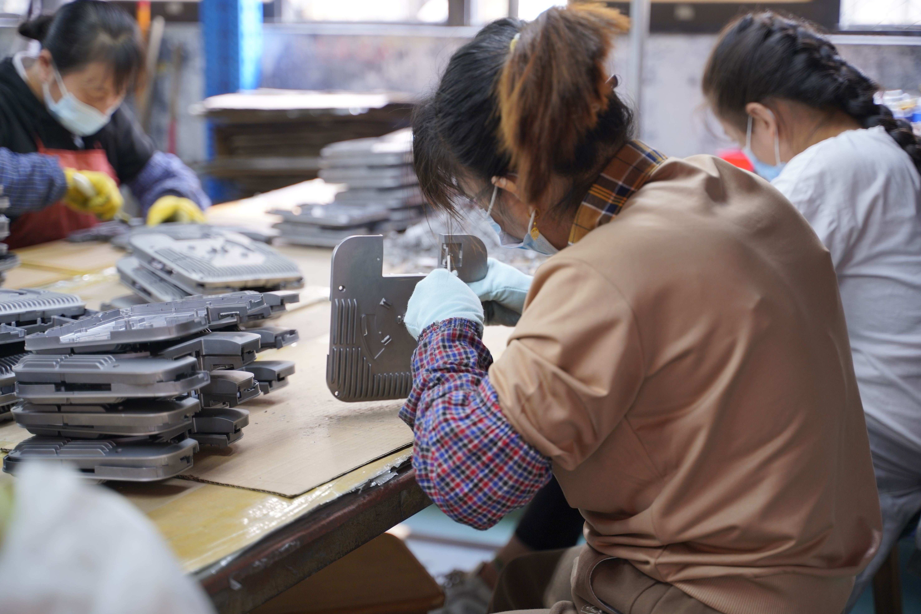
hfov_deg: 32.9
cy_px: 305
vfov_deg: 22.3
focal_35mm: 61
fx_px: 1560
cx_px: 468
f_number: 2.8
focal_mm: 60
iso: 400
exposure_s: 1/60
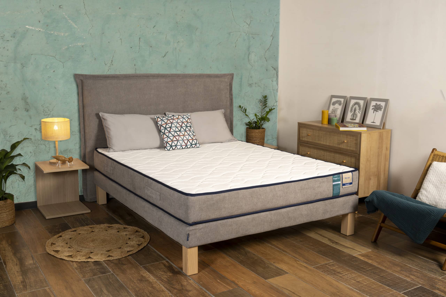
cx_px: 223
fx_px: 434
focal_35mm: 35
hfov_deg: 54.4
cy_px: 148
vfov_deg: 37.9
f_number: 8
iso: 250
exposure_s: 1/60
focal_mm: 35
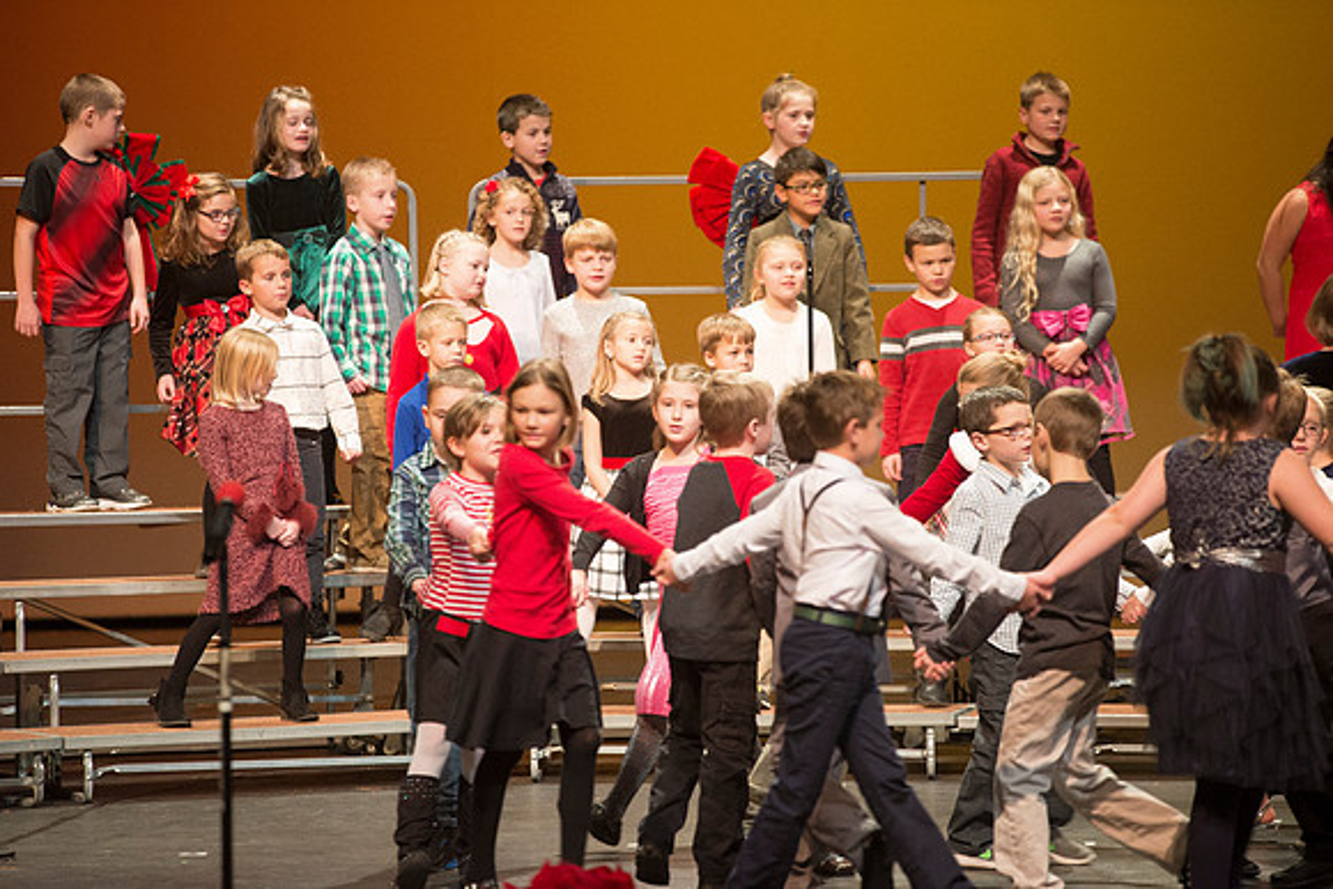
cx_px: 666
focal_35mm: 200
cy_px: 444
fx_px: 7407
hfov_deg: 10.3
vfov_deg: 6.9
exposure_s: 1/160
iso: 2500
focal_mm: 200
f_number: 2.8
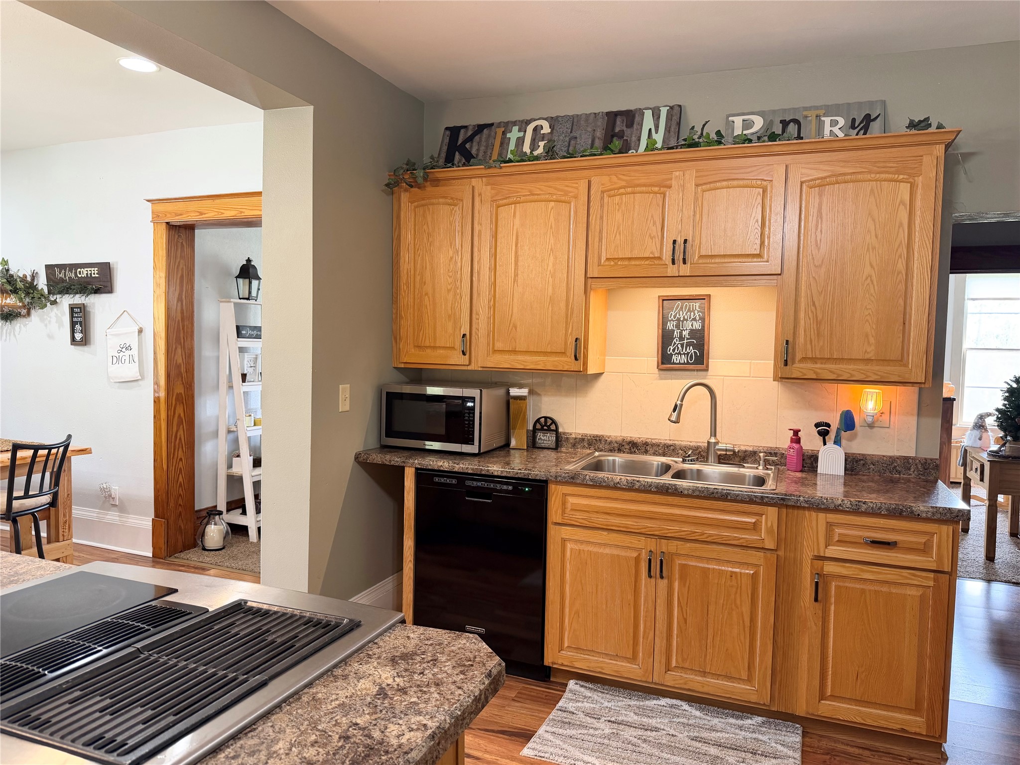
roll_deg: -1.2
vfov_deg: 56.8
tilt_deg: -3.7
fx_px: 707
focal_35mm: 24
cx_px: 510
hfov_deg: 71.6
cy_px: 382
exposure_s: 1/60
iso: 160
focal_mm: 6.76
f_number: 1.78
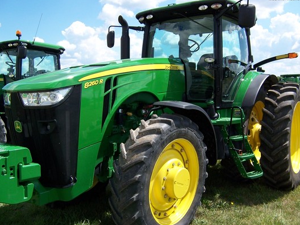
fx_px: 295
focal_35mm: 34
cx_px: 150
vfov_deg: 41.8
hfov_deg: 54.0
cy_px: 110
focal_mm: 5.5
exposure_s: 1/750
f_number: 3.4
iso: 80
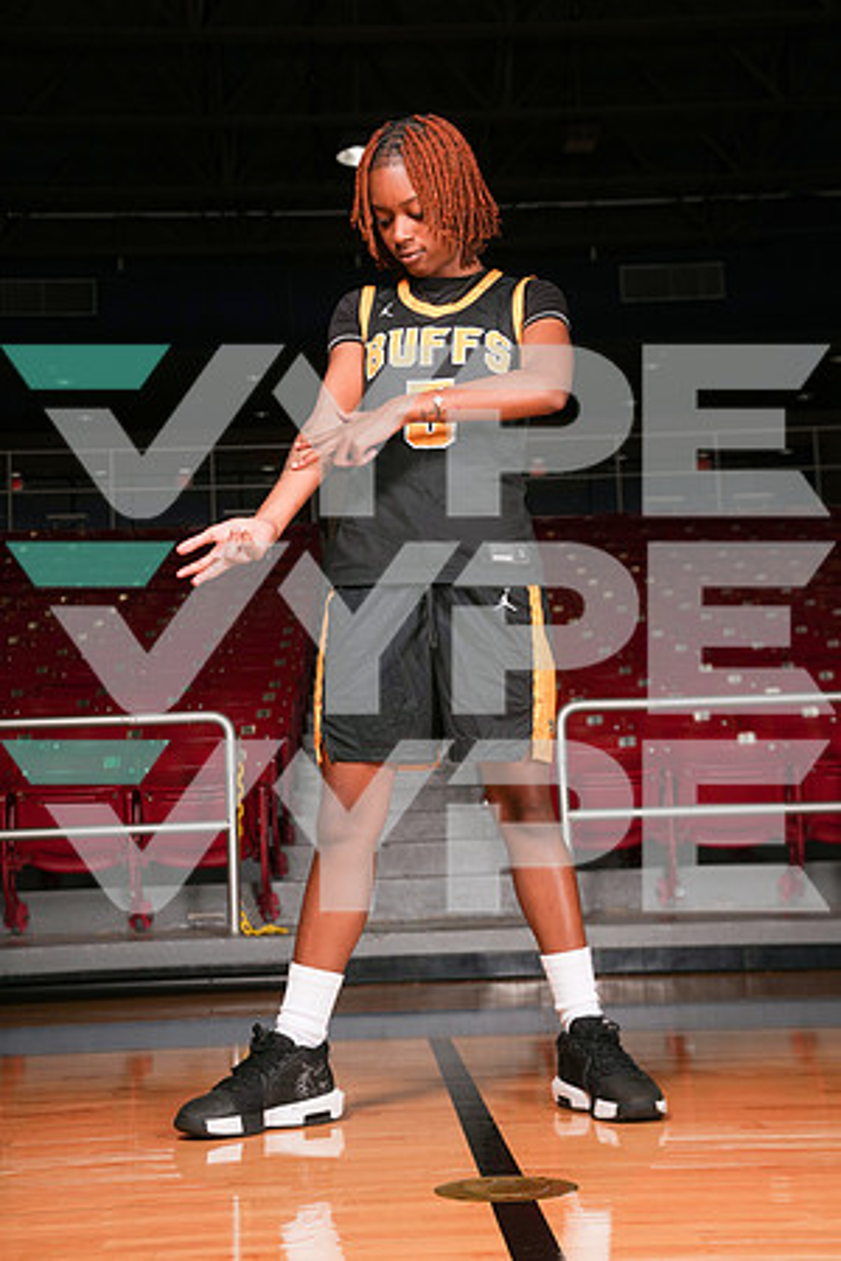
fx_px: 1752
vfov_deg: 39.6
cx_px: 420
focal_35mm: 50
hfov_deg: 27.0
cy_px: 630
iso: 250
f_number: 6.3
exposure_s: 1/200
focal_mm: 50
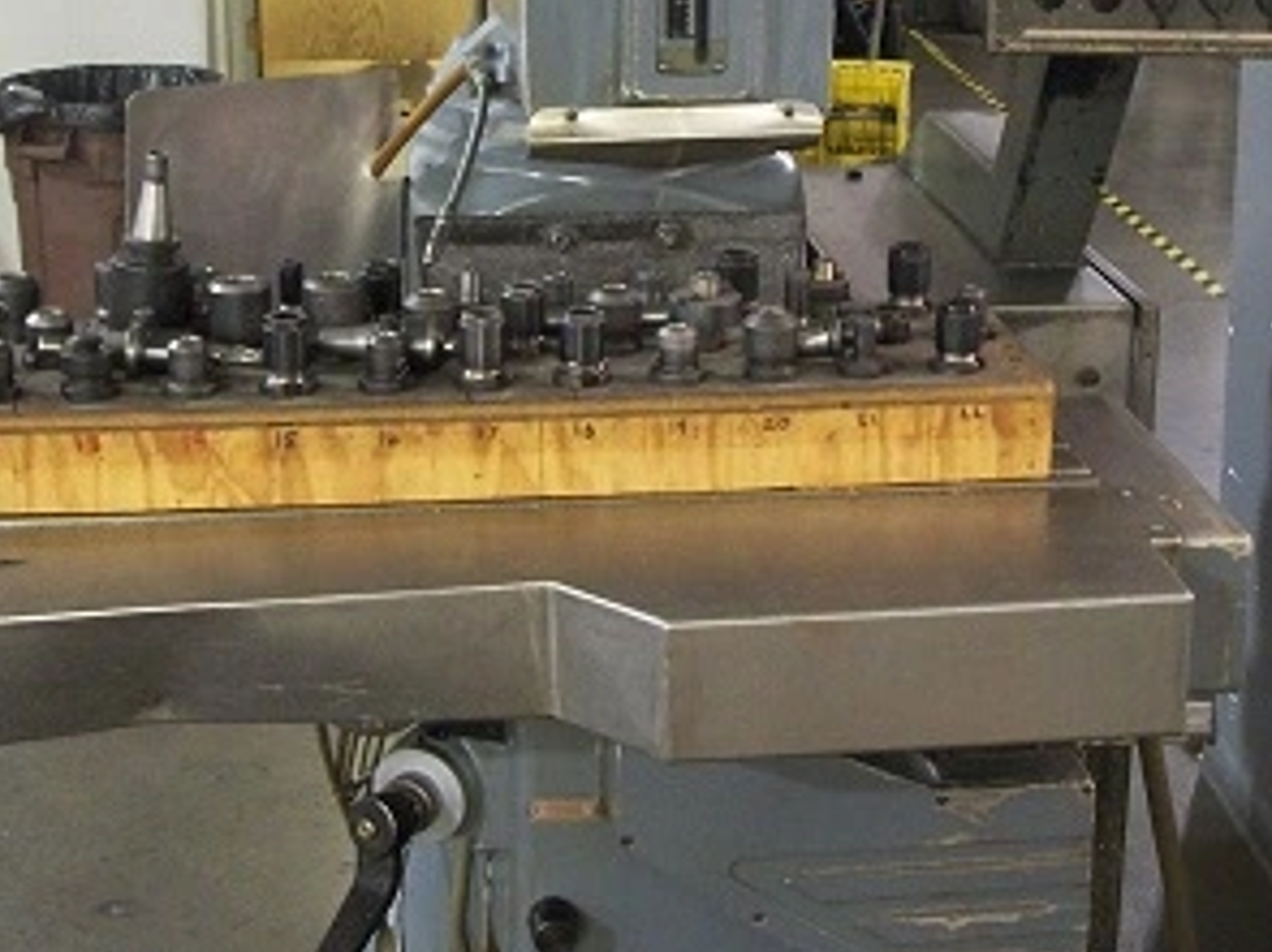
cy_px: 241
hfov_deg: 29.8
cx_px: 699
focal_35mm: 65
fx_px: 2388
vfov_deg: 22.4
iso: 239
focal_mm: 5.7
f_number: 2.9
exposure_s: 1/8
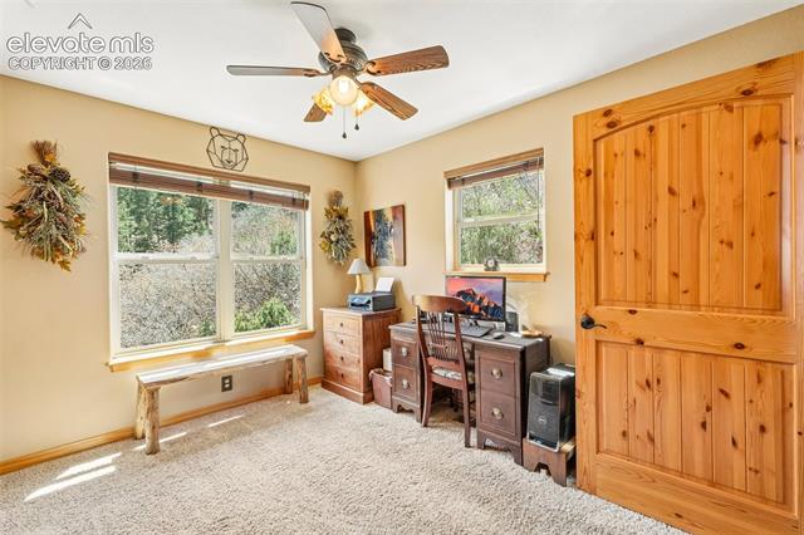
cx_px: 402
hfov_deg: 98.2
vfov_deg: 75.1
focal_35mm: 16
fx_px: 348
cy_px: 268
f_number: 8
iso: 800
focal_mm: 10.4
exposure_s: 1/10
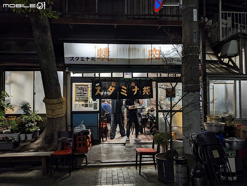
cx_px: 124
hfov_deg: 65.3
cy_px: 93
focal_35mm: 27
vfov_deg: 51.4
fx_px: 193
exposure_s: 1/24
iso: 63
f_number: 1.73
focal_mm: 4.38
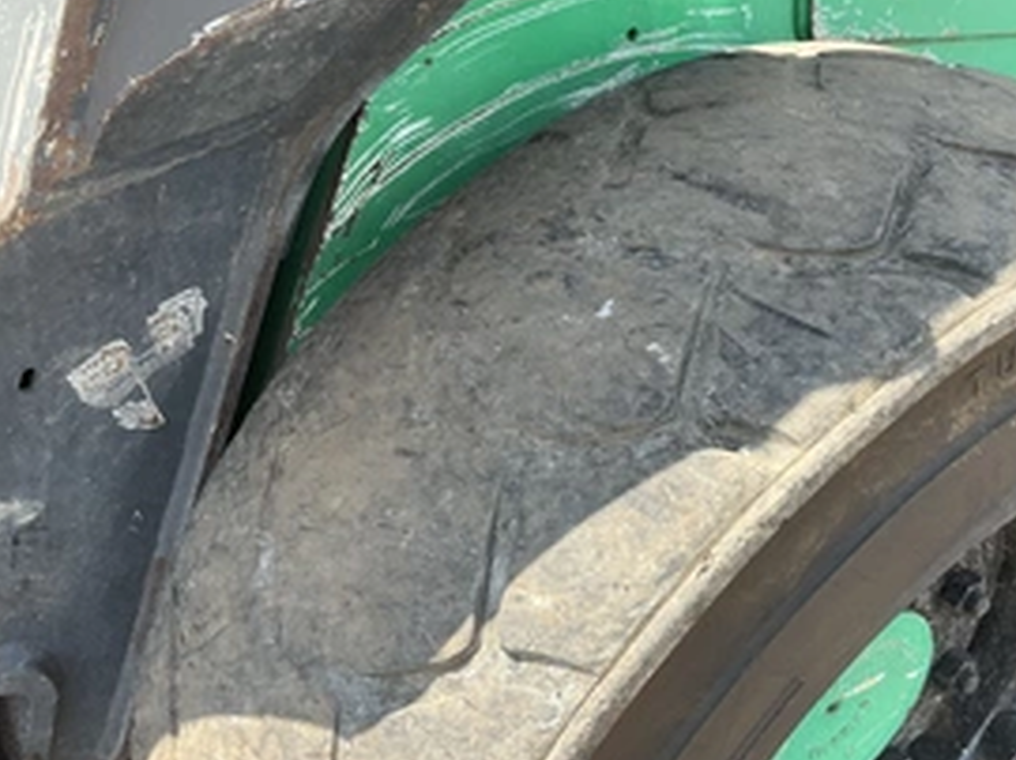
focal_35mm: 43
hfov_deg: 43.2
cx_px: 681
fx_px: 1261
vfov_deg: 33.5
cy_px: 414
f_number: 1.8
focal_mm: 3
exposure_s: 1/295
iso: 25
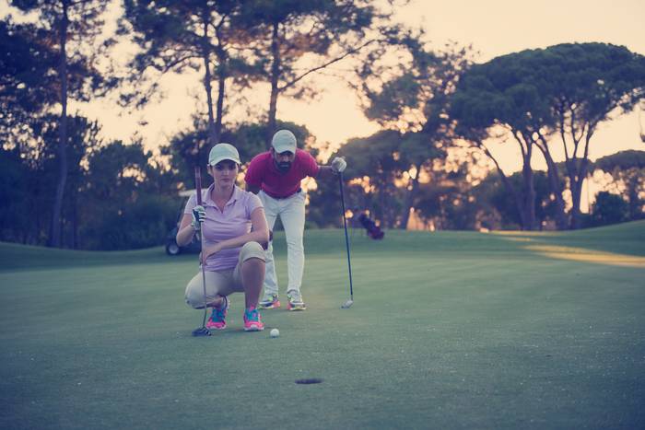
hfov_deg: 34.5
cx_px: 322
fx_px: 1039
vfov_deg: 23.4
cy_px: 215
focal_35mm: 58
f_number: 2.8
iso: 100
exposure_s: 1/400
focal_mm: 58
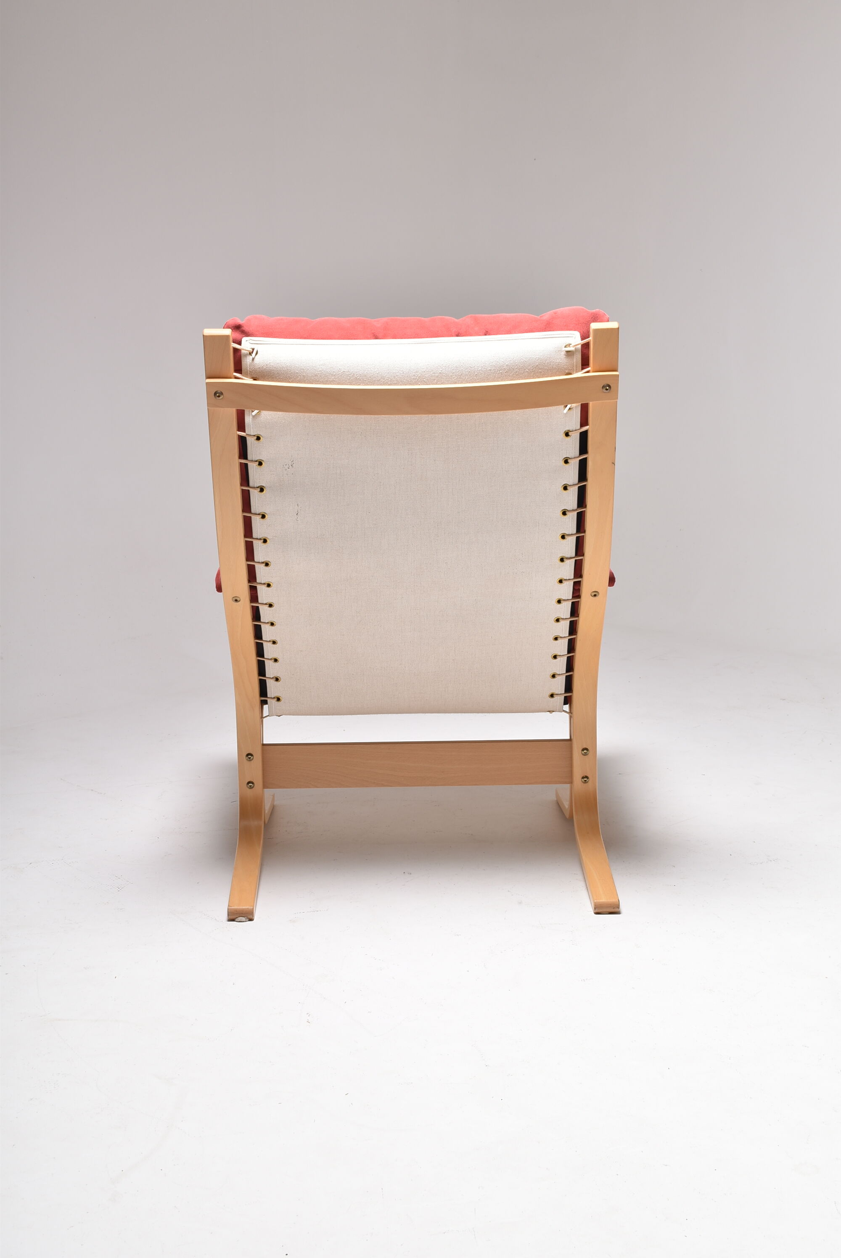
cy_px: 629
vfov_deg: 38.9
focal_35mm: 51
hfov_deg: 26.5
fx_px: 1784
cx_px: 420
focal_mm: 34
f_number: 11
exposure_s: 1/160
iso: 100
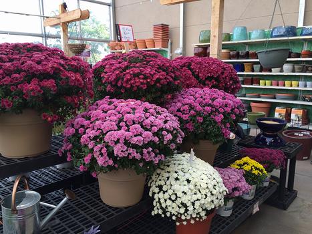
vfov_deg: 48.2
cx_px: 156
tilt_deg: -11.3
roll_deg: +2.2
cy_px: 117
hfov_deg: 61.7
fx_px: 261
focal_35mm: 29
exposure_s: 1/141
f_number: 2.2
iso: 32
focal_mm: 4.15
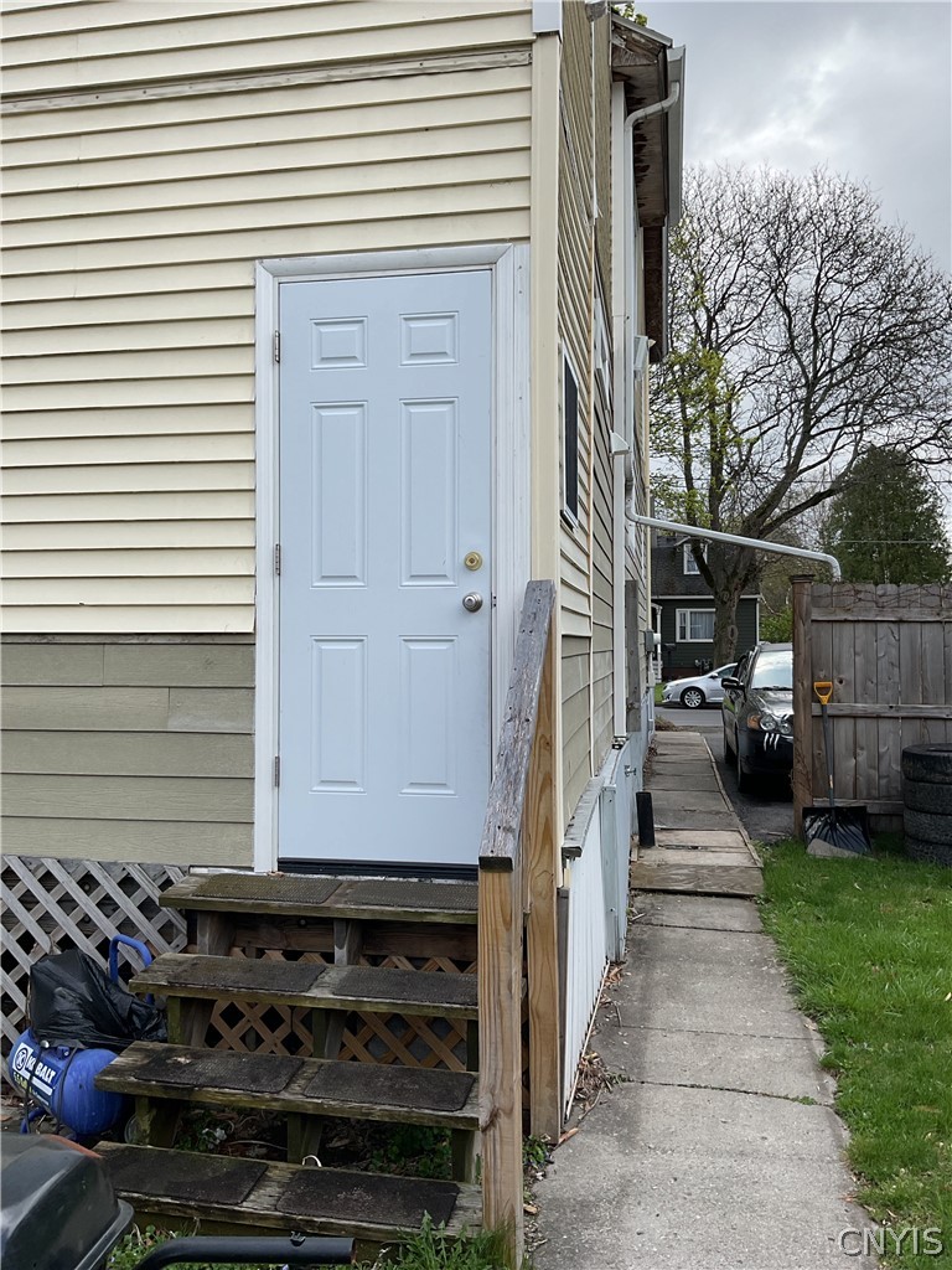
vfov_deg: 61.7
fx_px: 1063
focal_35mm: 29
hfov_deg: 48.2
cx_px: 476
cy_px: 635
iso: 16
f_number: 1.8
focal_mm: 3
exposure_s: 1/1015
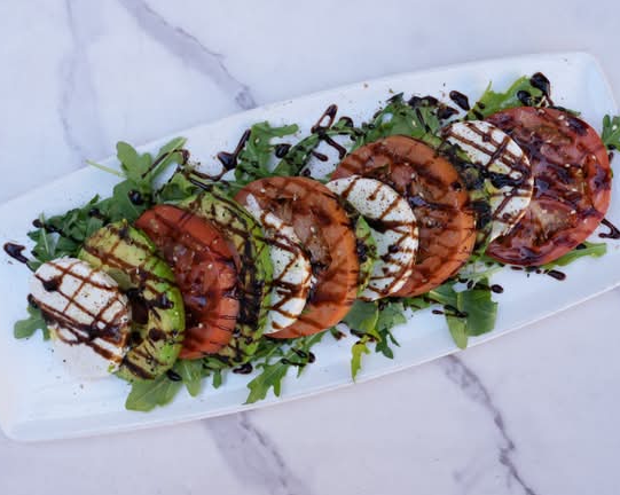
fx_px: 1009
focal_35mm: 55
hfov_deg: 34.2
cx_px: 295
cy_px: 251
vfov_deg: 27.6
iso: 250
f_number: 6.3
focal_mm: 48
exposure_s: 1/125
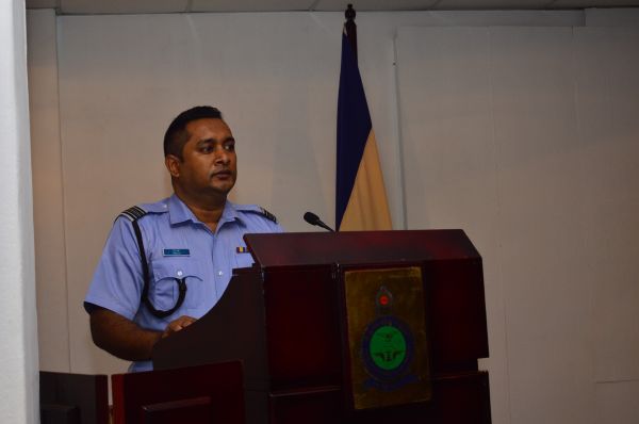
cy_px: 212
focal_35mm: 60
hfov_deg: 33.4
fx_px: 1063
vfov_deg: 22.5
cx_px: 320
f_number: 6.3
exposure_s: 1/80
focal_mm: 40
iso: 400
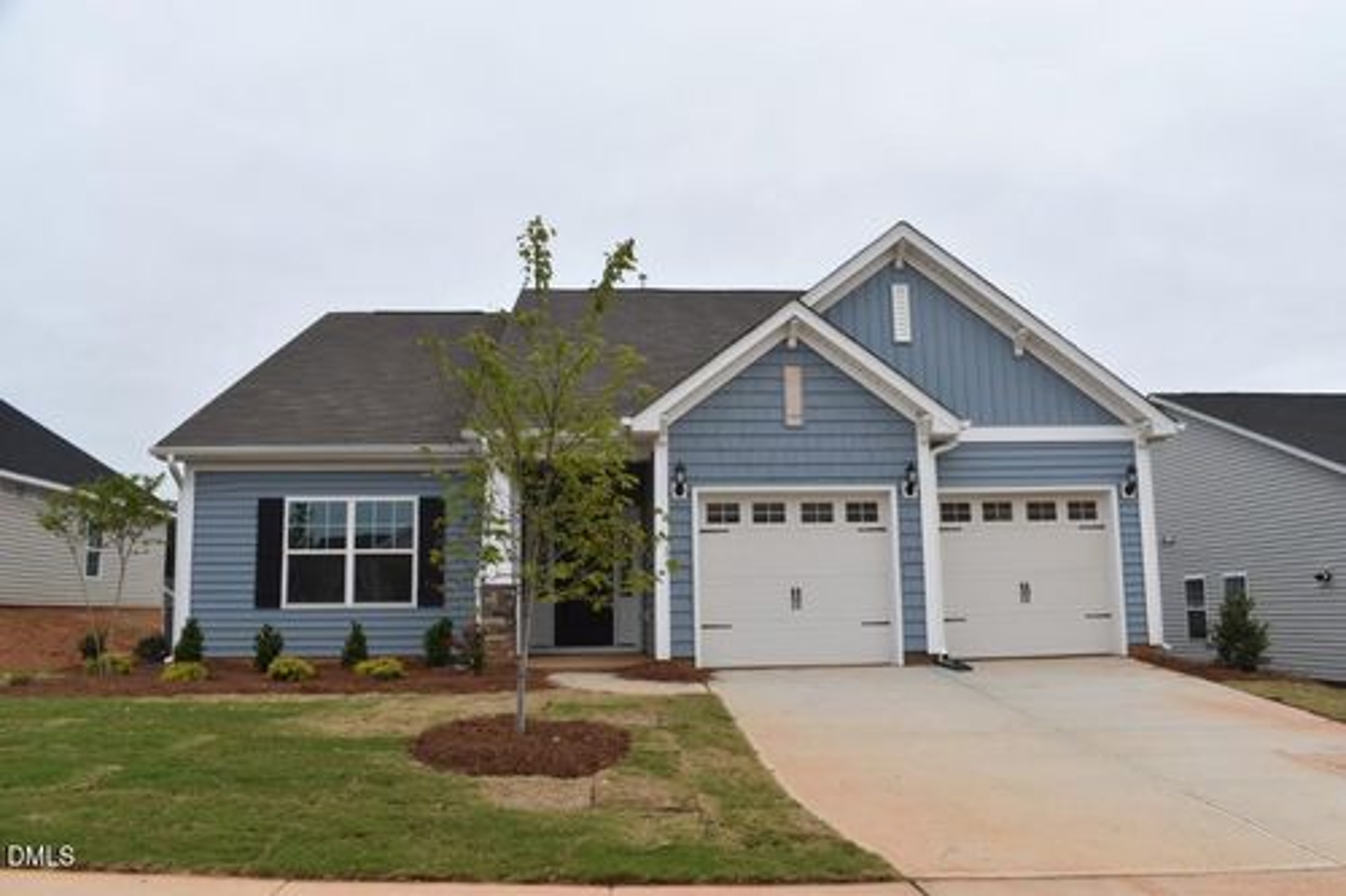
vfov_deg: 47.9
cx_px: 673
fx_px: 1009
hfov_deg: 67.4
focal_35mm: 27
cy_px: 448
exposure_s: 1/160
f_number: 9
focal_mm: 18
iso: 100
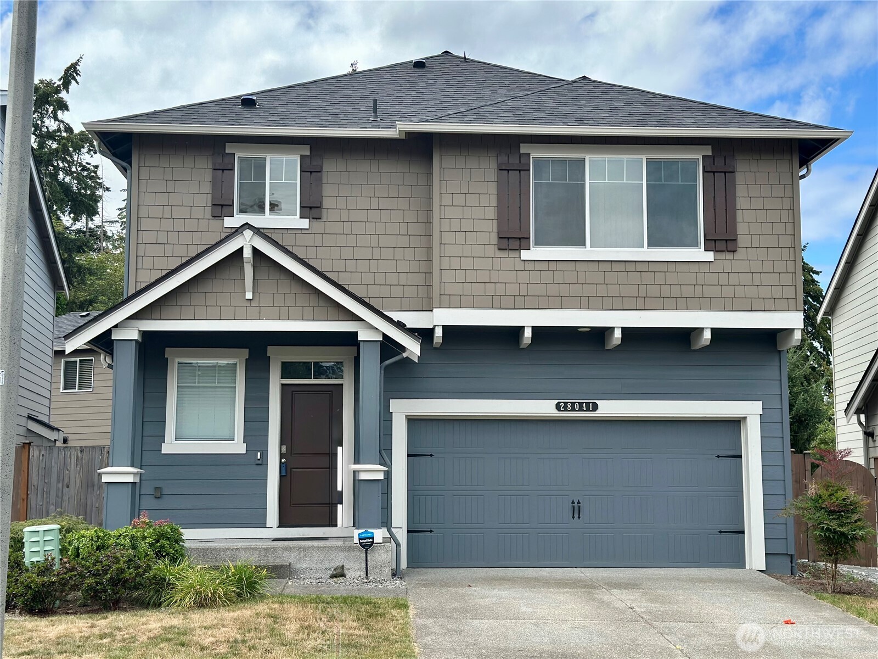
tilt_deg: +6.9
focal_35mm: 48
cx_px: 439
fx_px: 1217
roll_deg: -0.2
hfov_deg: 39.7
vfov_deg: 30.3
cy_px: 330
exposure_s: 1/2597
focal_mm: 6.86
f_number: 1.78
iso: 100
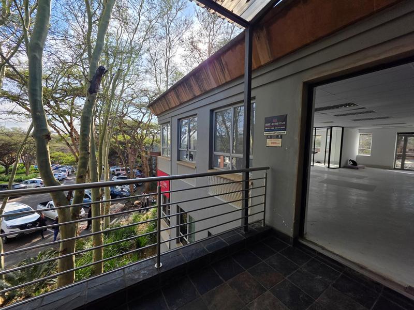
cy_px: 155
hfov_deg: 106.2
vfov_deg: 89.9
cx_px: 207
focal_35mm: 13
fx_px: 155
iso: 40
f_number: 1.9
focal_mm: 2.2
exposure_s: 1/621
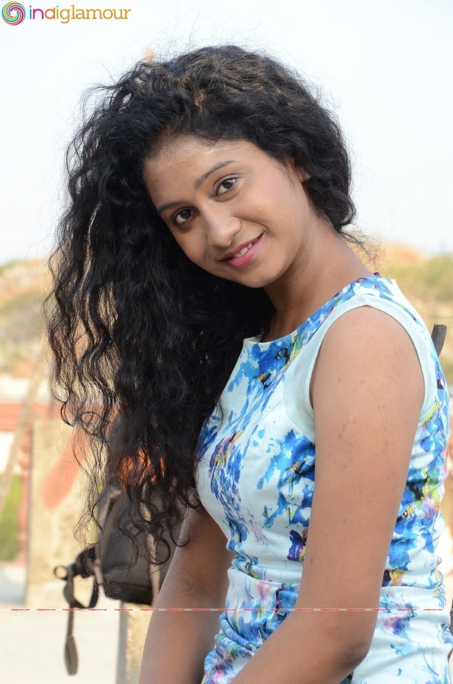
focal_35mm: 158
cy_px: 342
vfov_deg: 13.1
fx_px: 2987
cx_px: 226
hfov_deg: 8.7
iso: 500
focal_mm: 105
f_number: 8
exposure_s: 1/125
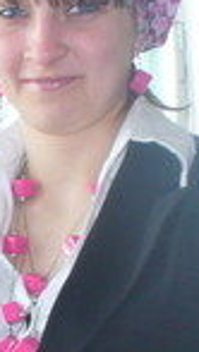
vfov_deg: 15.6
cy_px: 236
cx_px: -43
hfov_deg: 8.8
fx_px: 1281
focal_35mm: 137
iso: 100
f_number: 2.8
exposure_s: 1/25
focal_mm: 6.1
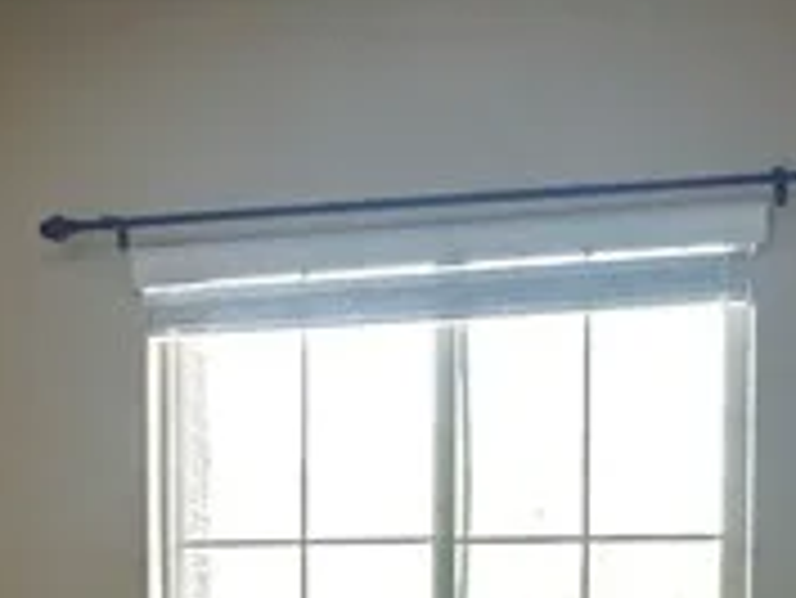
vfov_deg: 17.3
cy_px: 746
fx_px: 1864
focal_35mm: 81
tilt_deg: -3.7
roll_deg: -0.5
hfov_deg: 24.0
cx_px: 256
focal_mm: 2.22
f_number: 2.2
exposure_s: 1/120
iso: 320
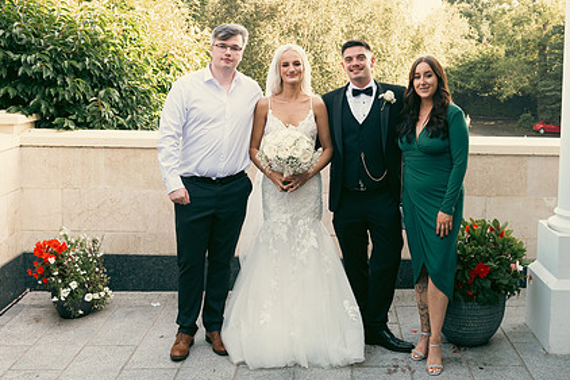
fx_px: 696
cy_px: 128
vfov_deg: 30.3
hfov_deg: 44.4
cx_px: 326
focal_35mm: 44
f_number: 6.3
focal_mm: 32
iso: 320
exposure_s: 1/160
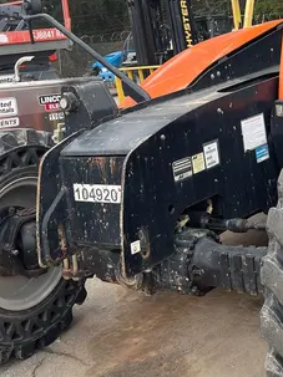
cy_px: 52
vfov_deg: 29.7
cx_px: 232
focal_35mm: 63
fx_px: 687
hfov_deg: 22.9
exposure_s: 1/544
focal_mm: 5.1
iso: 50
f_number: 1.6
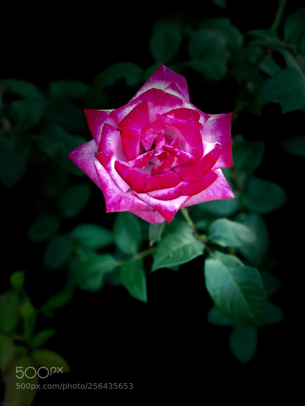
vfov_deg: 33.8
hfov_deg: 25.7
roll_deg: +1.7
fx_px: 670
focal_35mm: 57
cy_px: 203
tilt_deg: -25.3
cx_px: 152
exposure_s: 1/60
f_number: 2.8
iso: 125
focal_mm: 6.6
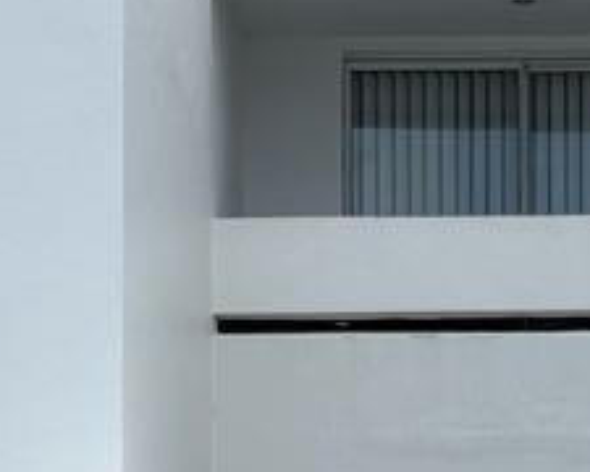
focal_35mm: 174
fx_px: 3038
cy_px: 552
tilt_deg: +5.7
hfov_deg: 11.0
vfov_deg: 8.8
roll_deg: +0.6
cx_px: 509
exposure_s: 1/2667
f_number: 1.78
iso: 64
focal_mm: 6.76
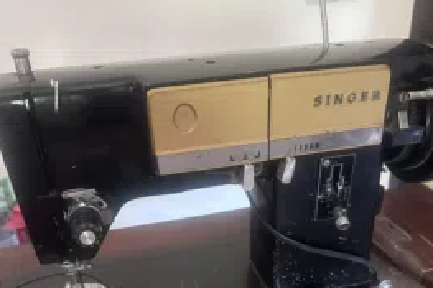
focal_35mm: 38
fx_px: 457
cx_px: 217
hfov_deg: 50.7
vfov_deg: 32.8
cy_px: 273
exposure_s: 1/47
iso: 1000
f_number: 1.78
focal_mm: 6.86
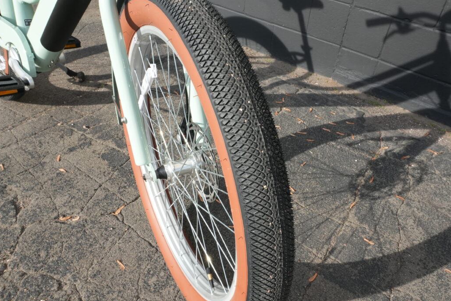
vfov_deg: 46.4
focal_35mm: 28
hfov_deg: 65.4
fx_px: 351
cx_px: 245
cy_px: 159
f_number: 16
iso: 500
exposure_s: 1/60
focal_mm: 16
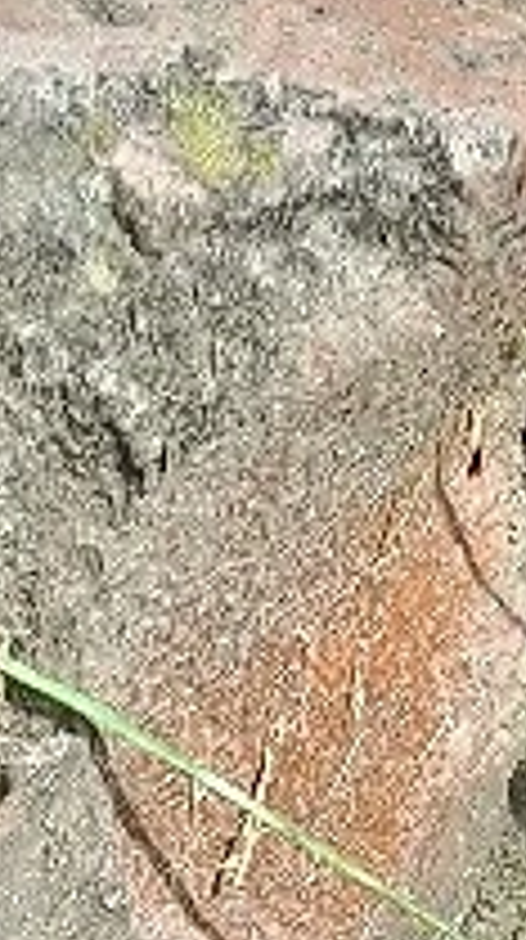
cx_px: -1650
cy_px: -1086
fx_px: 3982
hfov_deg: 6.1
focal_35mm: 160
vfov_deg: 11.7
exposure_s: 1/233
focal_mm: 5.54
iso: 40
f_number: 1.8
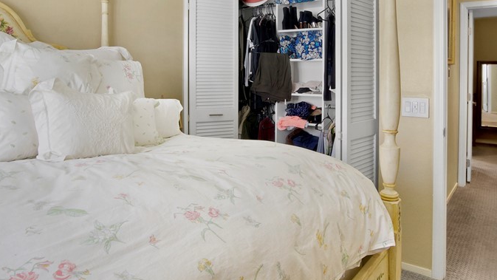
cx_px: 275
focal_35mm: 27
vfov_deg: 41.9
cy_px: 77
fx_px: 356
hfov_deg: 69.6
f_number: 10
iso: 500
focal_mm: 16
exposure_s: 1/20
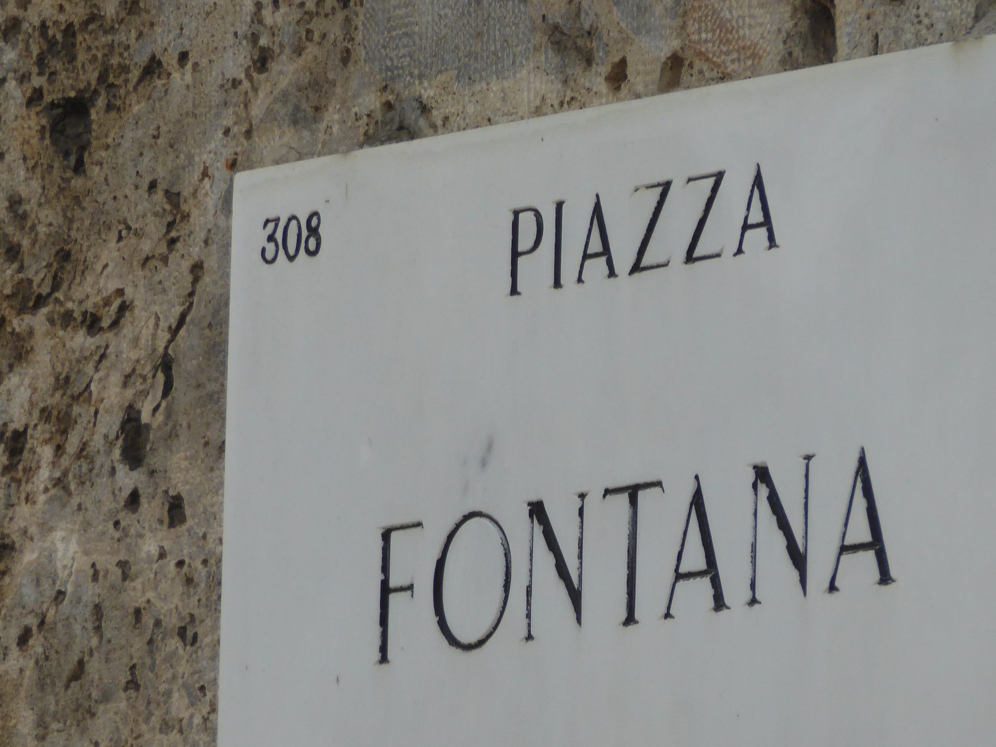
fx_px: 37606
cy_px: 521
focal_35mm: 1307
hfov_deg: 1.5
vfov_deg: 1.1
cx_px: 566
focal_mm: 129
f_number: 6.4
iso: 100
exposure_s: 1/200
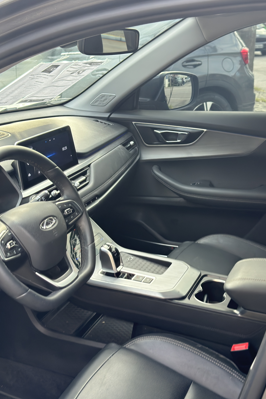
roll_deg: +0.9
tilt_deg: -22.1
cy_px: 200
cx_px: 123
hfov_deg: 27.5
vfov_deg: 40.3
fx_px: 543
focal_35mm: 49
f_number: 1.78
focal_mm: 6.76
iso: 125
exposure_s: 1/122
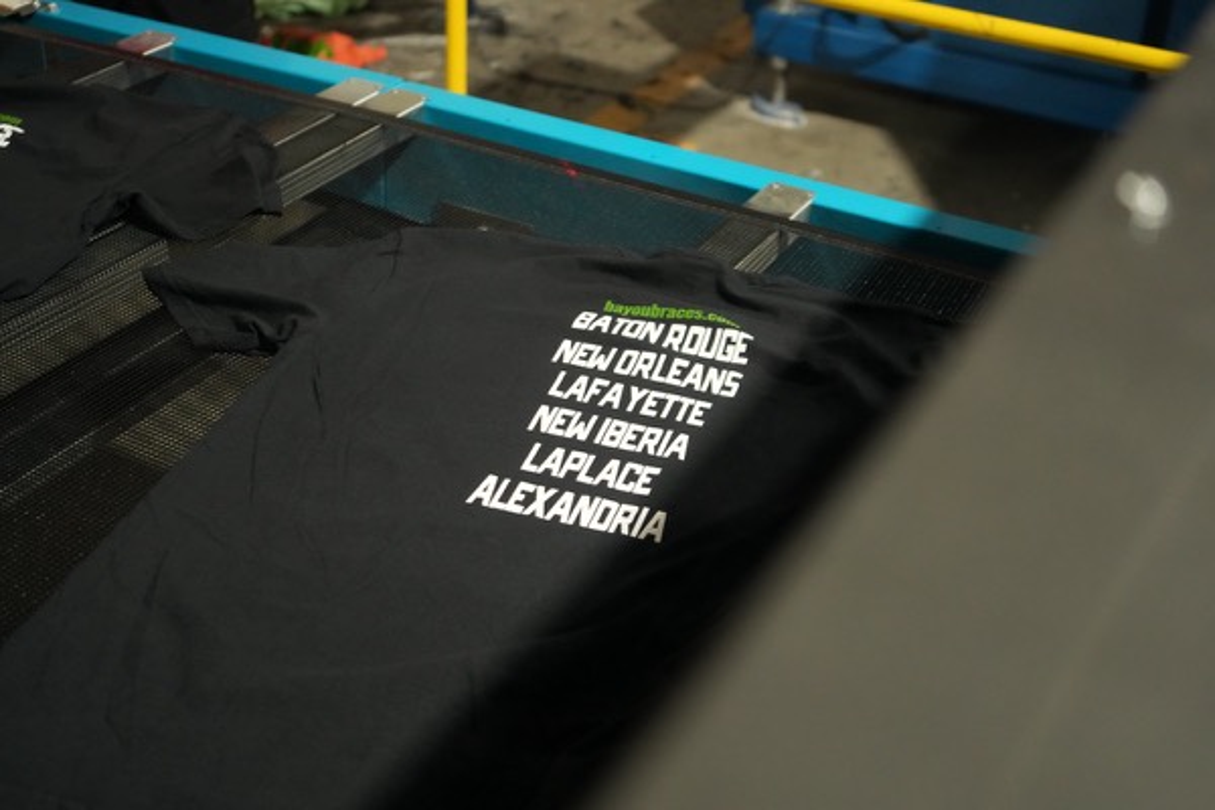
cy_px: 405
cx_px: 608
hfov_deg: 41.9
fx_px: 1586
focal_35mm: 47
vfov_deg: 28.6
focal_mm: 47
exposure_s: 1/80
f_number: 4.5
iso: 4000
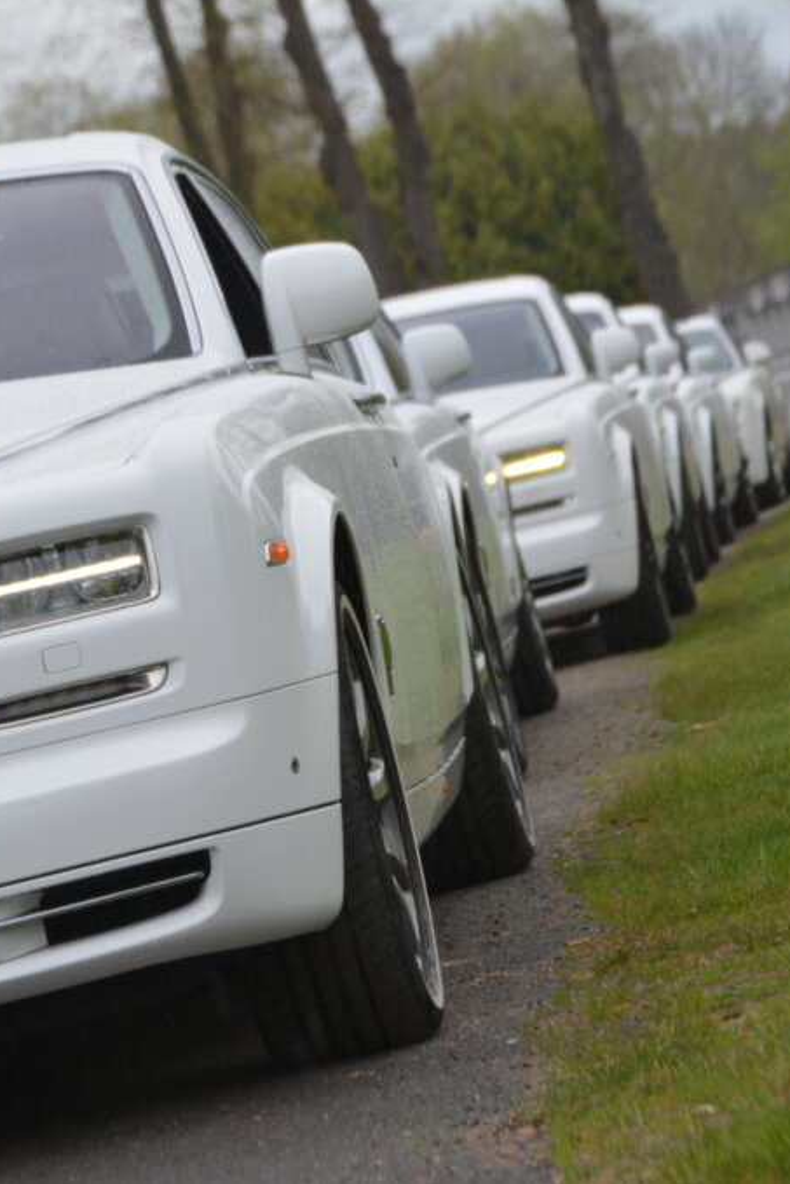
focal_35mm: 208
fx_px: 6843
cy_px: 590
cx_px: 314
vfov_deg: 9.9
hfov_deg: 6.6
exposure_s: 1/250
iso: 200
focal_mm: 92
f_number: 8
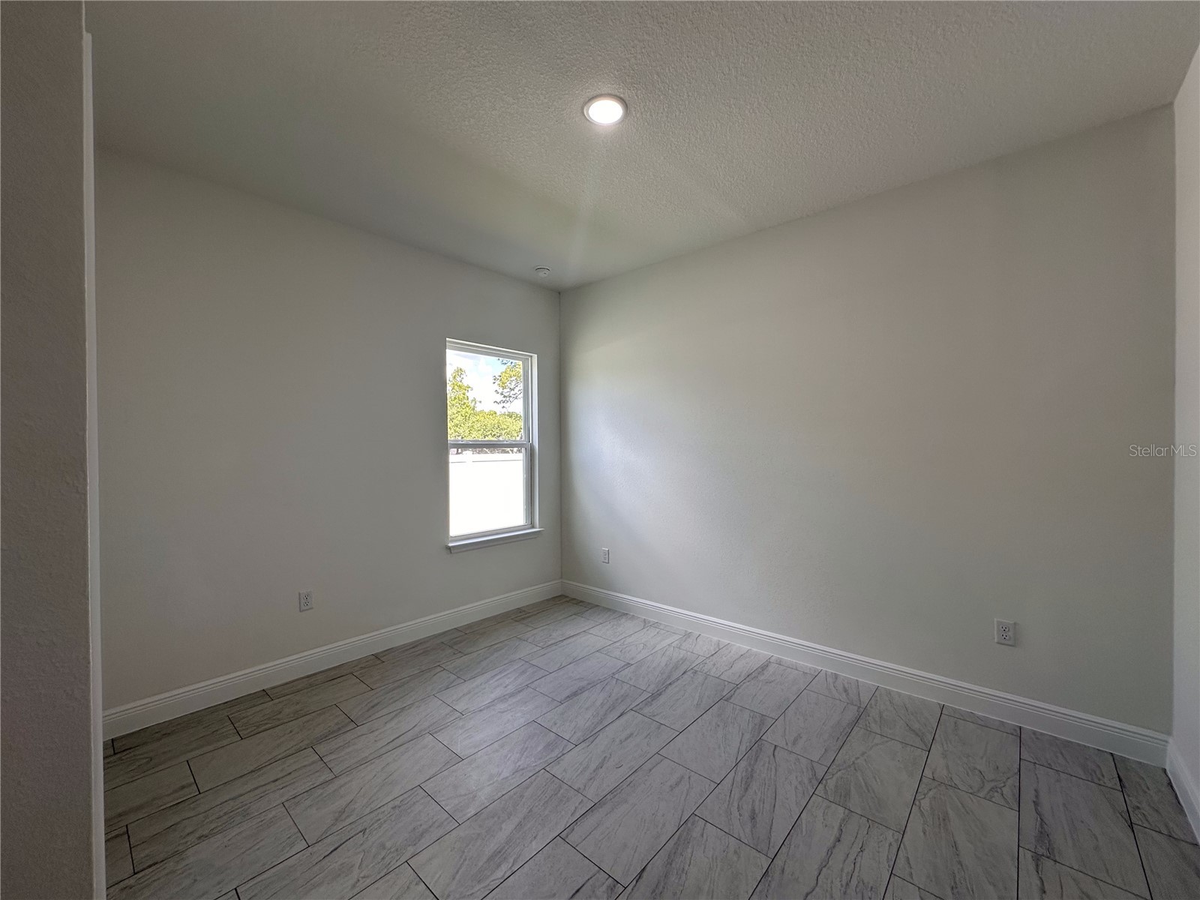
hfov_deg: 102.1
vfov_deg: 85.7
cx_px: 600
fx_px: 485
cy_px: 450
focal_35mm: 14
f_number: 2.2
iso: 40
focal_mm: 2.22
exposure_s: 1/120
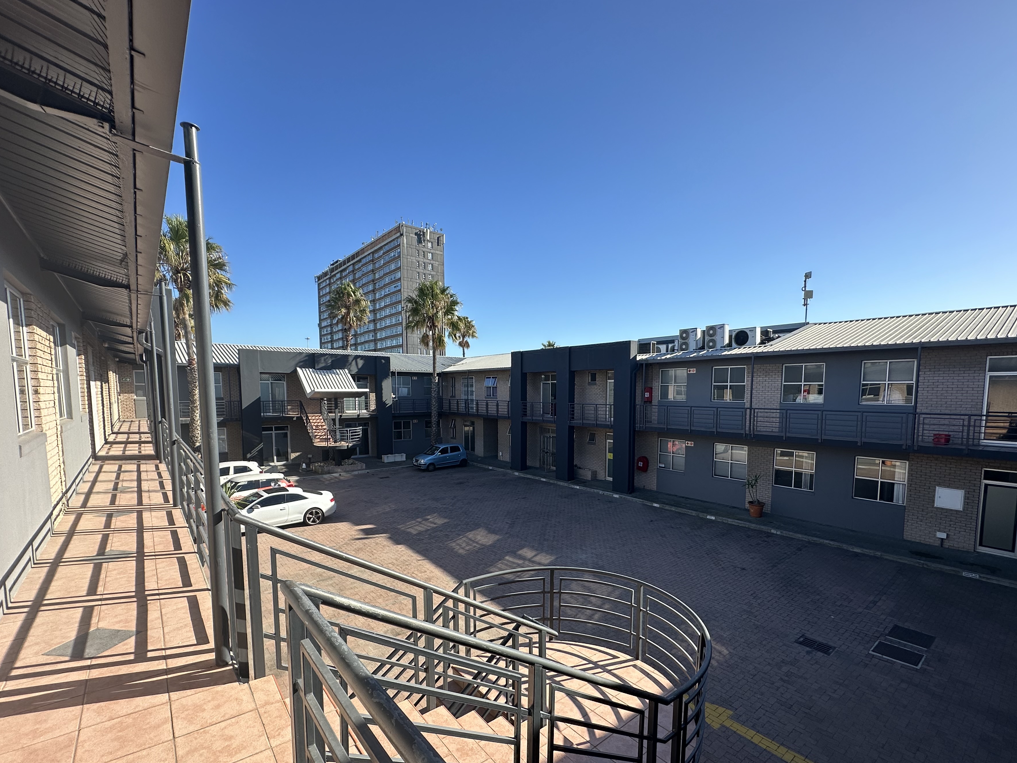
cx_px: 538
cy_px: 431
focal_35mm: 16
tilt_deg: -4.5
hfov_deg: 94.4
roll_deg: +0.1
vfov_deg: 77.7
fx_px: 470
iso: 40
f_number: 2.2
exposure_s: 1/1006
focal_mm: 2.22
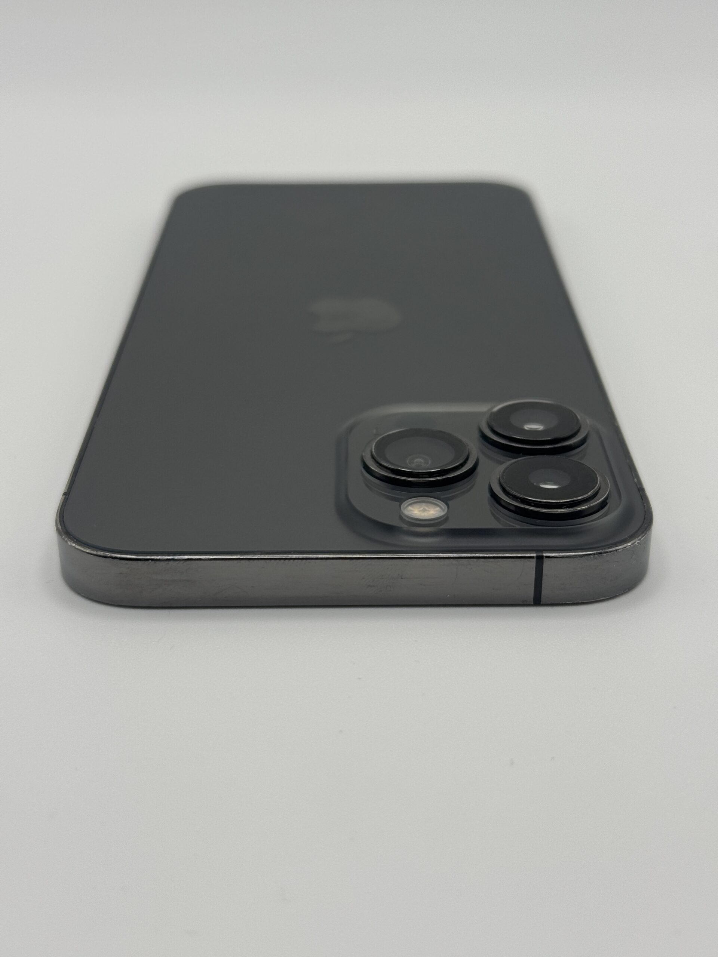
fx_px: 1327
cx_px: 359
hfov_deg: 30.3
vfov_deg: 39.7
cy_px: 478
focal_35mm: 48
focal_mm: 6.76
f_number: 1.78
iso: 64
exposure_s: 1/1524
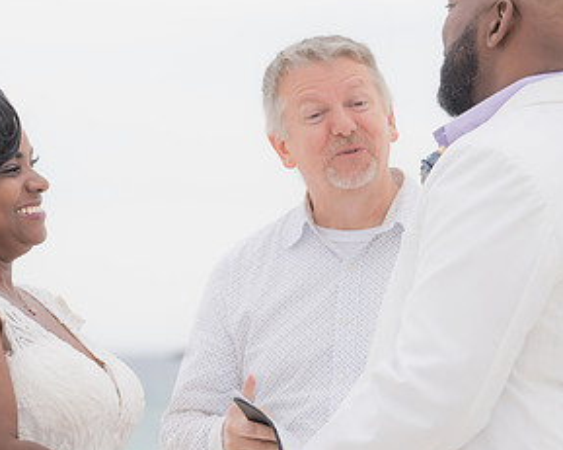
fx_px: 6330
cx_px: 279
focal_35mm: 380
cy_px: 227
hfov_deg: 5.1
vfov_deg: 4.1
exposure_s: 1/320
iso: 640
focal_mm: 198
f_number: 7.1
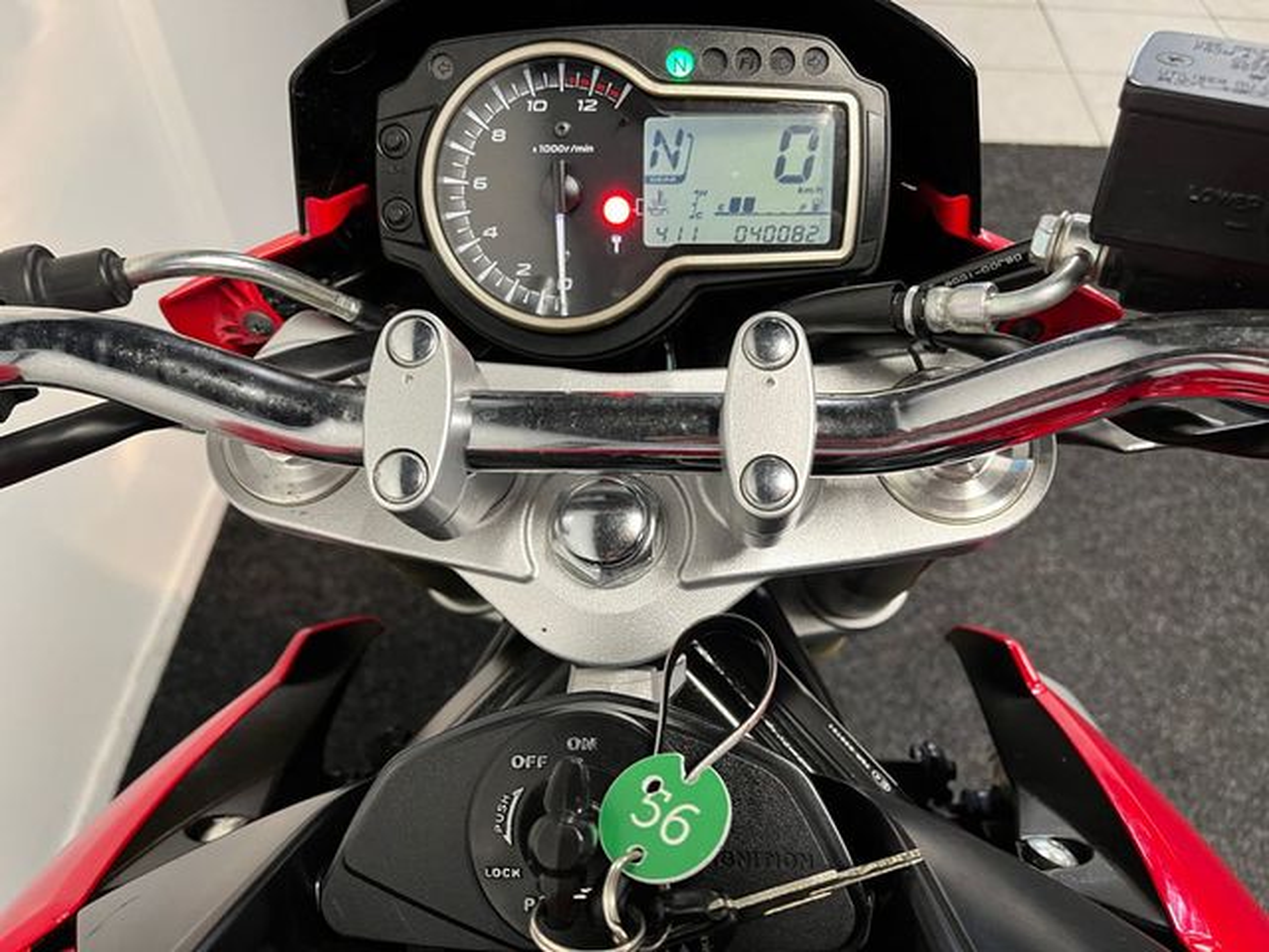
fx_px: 953
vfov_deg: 53.1
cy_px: 476
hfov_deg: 67.3
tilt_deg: -51.0
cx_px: 634
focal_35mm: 26
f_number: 1.6
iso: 160
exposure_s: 1/49
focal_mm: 5.1
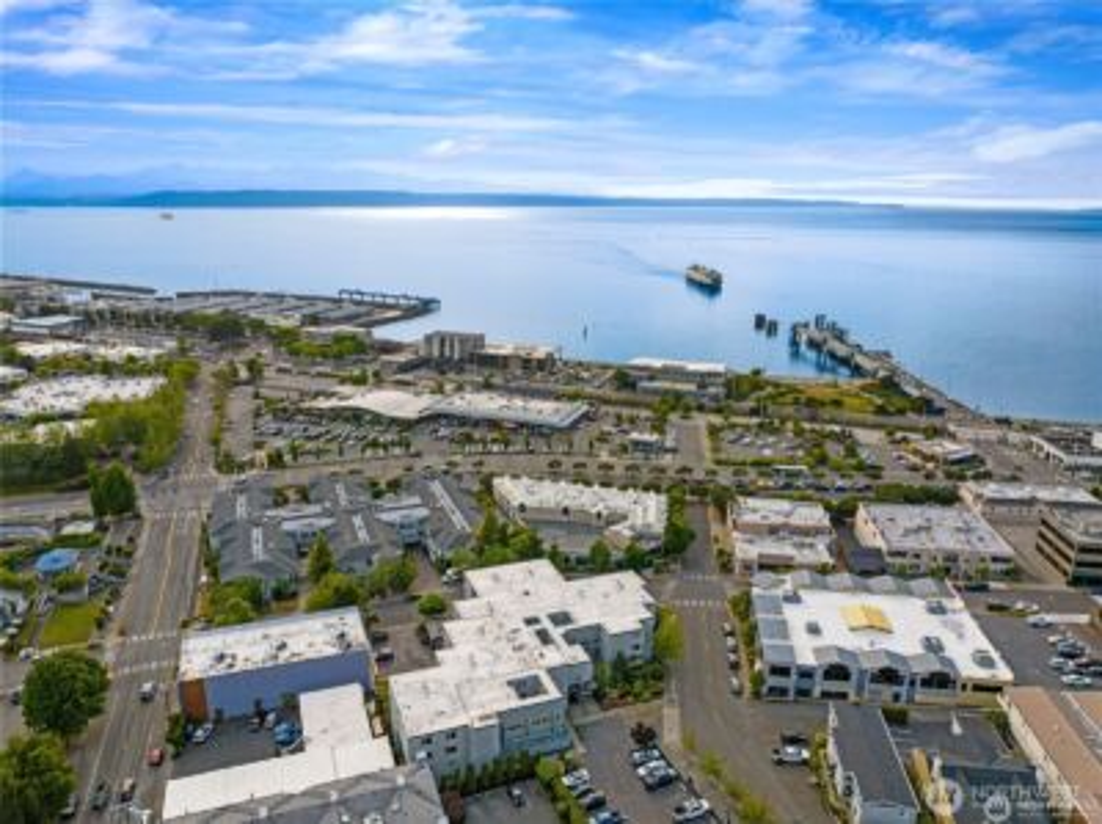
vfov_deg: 56.7
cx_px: 551
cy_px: 412
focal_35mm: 24
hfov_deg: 71.7
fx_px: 763
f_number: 2.8
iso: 200
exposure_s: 1/2500
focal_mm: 12.29
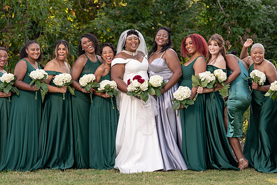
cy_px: 94
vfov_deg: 7.3
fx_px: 1446
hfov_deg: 10.9
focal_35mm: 188
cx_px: 142
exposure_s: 1/200
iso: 160
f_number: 4
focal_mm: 137
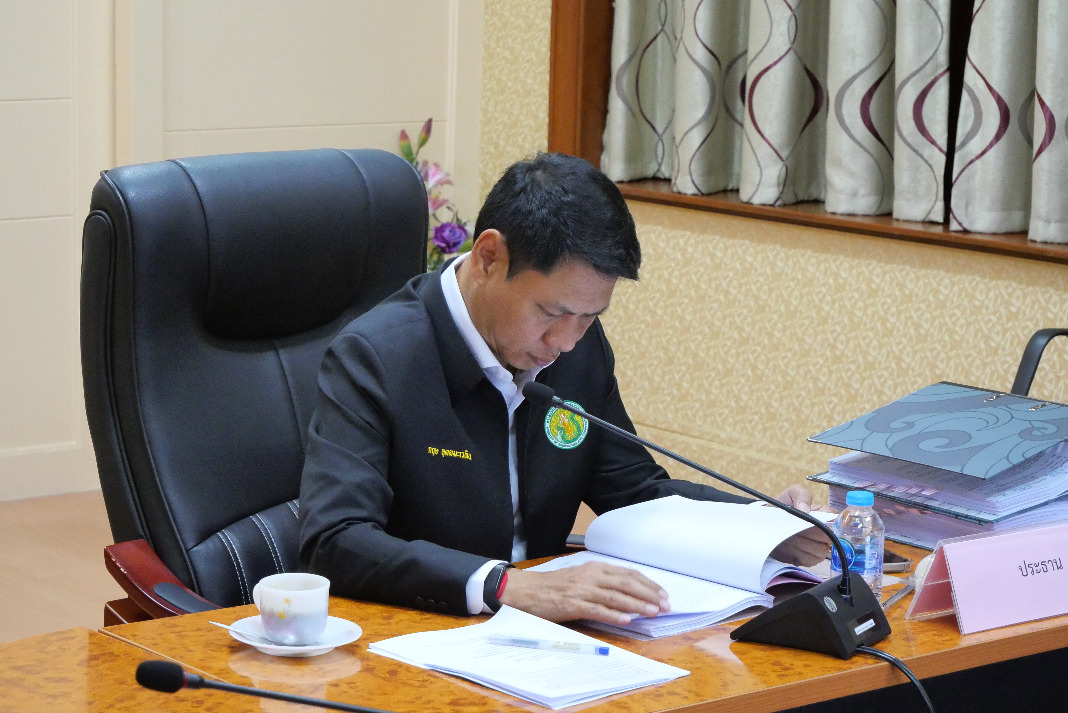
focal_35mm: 95
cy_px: 356
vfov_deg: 14.4
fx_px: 2820
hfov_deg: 21.4
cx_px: 534
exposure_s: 1/30
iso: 3200
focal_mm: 46
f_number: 5.6
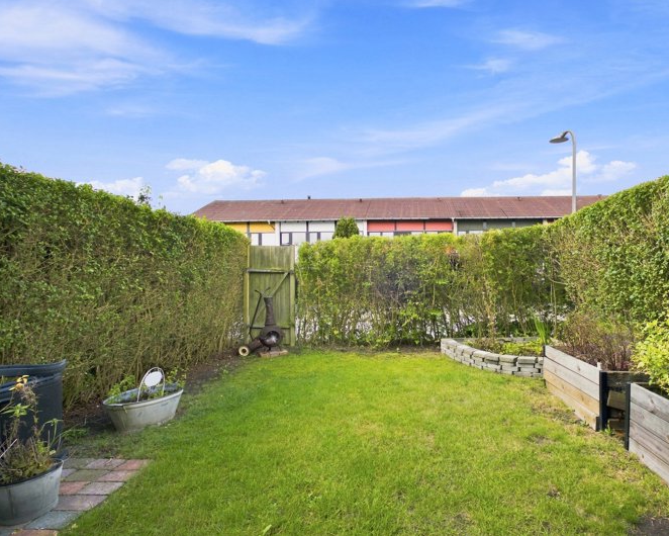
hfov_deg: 88.5
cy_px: 269
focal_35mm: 17
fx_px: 337
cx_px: 402
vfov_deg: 77.0
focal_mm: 10
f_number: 8
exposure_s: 1/80
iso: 200
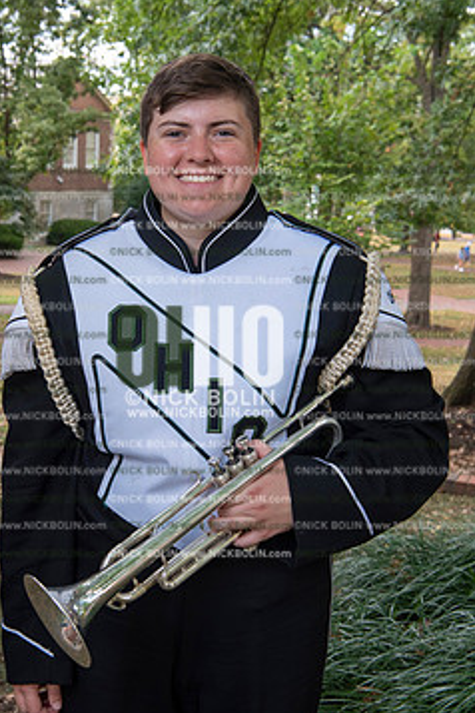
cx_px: 200
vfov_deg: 34.5
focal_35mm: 58
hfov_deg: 23.4
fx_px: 1148
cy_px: 361
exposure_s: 1/100
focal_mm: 46
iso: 500
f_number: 8
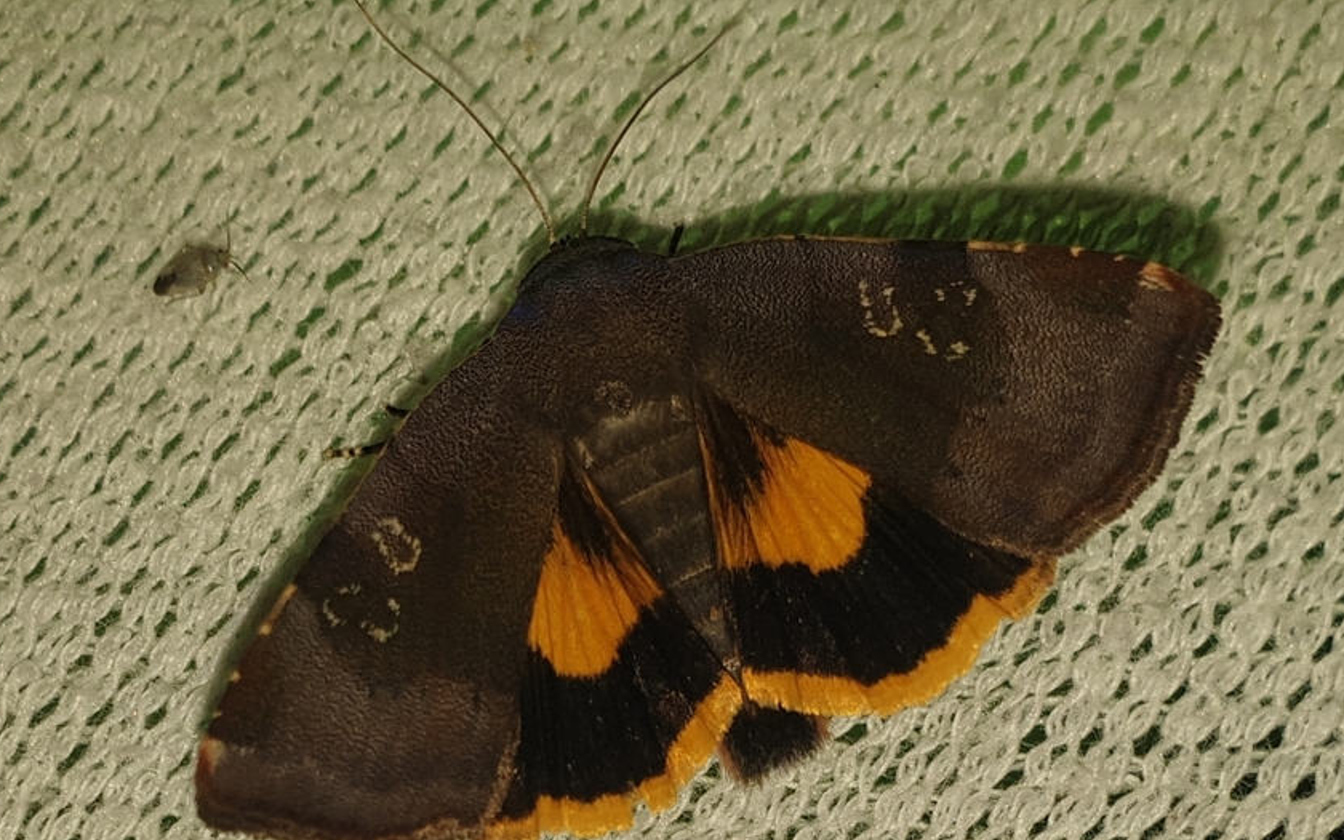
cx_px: 673
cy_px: 446
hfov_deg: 66.5
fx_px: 1026
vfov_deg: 44.5
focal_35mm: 28
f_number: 2.4
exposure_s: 1/940
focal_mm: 4.3
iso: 50
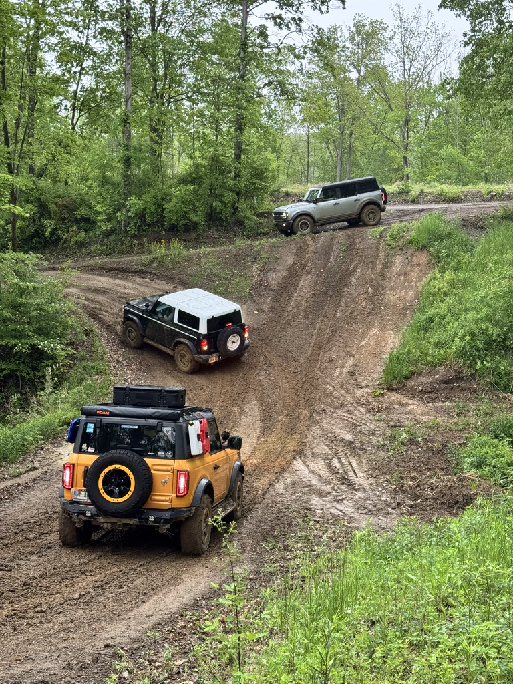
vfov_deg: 39.7
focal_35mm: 48
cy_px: 342
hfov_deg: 30.3
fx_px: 948
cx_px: 256
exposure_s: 1/121
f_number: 1.78
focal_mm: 6.76
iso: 80
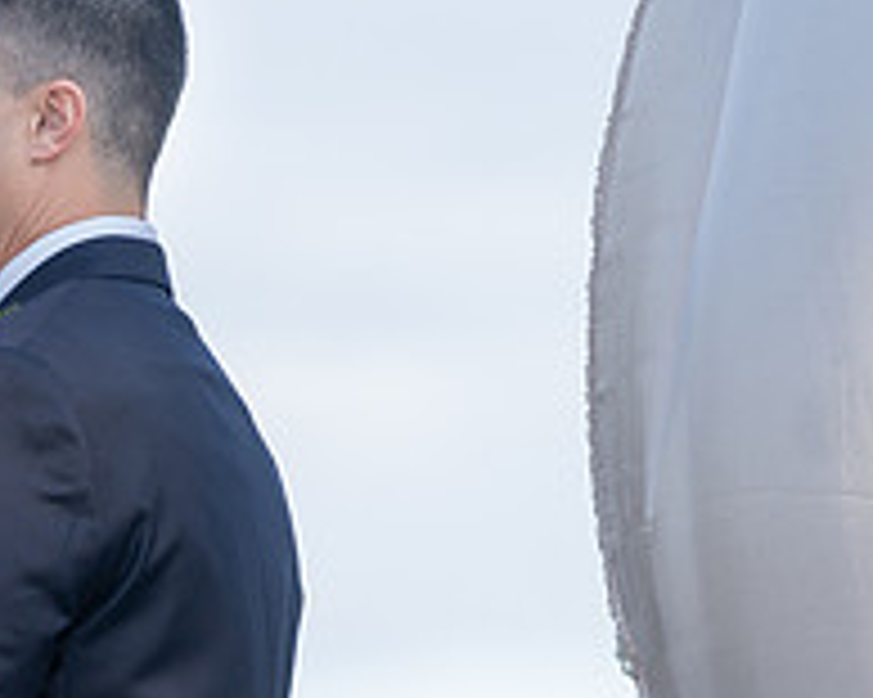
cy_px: 526
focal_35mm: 583
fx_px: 15056
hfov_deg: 3.3
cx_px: -406
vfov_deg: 2.7
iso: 100
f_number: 4
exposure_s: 1/320
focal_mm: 198
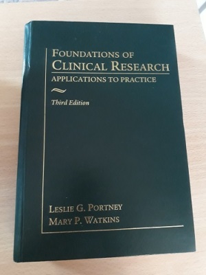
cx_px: 103
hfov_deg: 51.4
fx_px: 214
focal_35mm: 27
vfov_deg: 65.3
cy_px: 138
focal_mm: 3.6
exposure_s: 1/10
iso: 800
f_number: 1.9
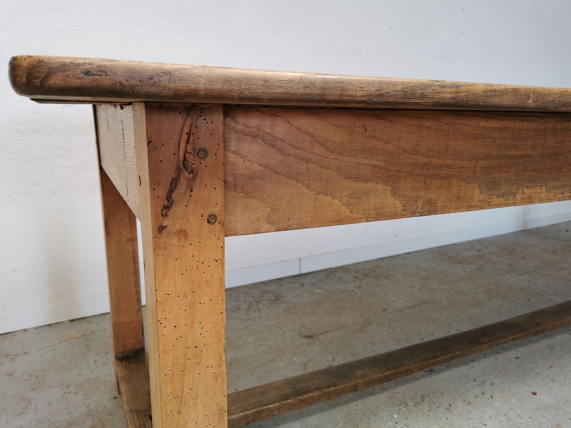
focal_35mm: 27
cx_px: 286
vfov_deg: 51.4
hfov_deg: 65.3
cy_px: 214
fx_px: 445
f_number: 1.8
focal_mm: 5.58
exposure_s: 1/100
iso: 50
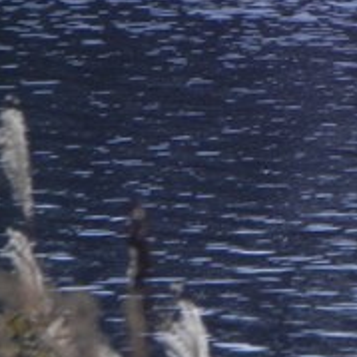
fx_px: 15833
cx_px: 455
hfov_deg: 1.3
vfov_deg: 1.3
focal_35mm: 1357
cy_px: -3
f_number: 8
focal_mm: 85.6
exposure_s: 1/963
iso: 160
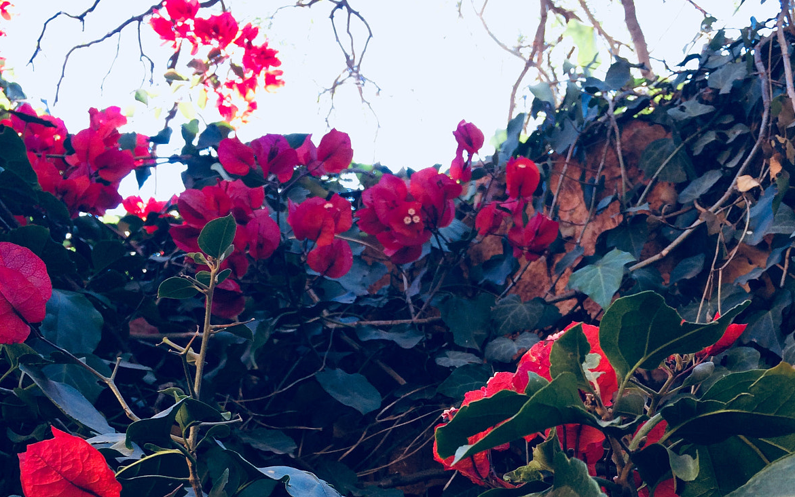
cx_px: 406
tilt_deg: +20.3
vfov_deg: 29.3
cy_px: 447
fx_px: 910
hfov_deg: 47.2
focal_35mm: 42
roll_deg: +1.0
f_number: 2.2
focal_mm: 4.15
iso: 64
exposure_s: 1/120
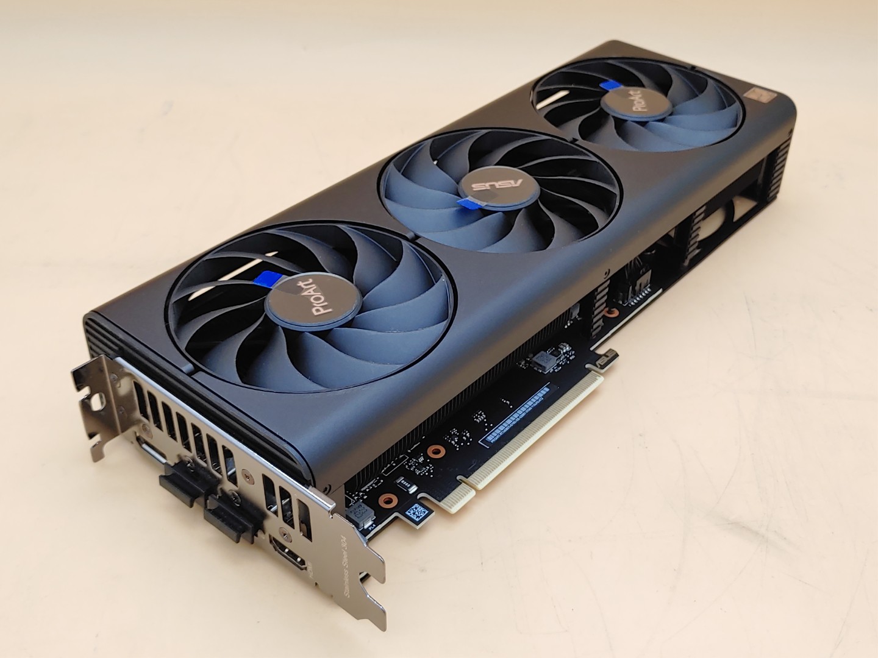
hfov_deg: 47.9
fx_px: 989
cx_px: 439
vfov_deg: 36.8
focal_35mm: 39
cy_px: 329
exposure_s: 1/120
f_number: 1.8
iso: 50
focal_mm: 4.36
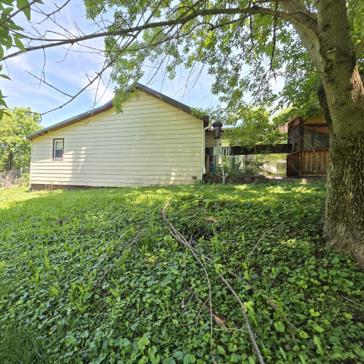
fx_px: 190
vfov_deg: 87.4
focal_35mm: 16
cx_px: 140
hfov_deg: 86.0
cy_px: 179
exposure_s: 1/359
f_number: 1.9
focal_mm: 2.2
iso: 64
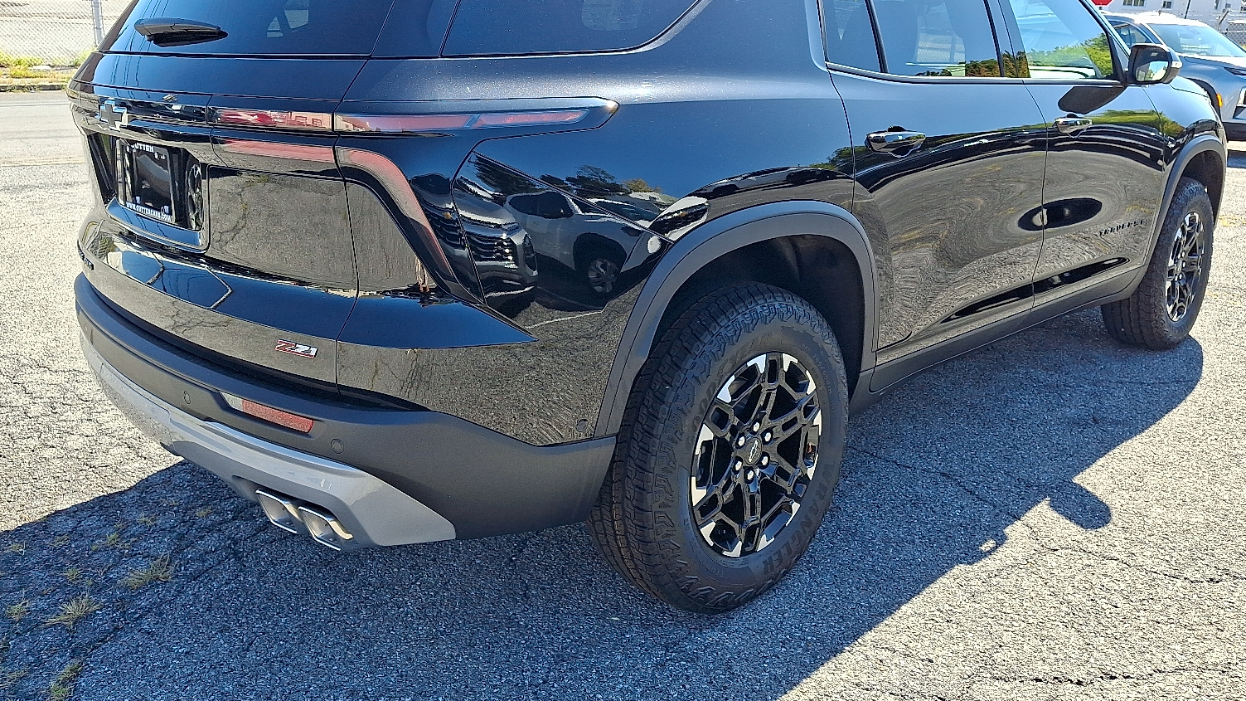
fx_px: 958
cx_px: 636
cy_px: 255
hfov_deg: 66.1
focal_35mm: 29
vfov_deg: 39.8
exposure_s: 1/400
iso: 25
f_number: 1.8
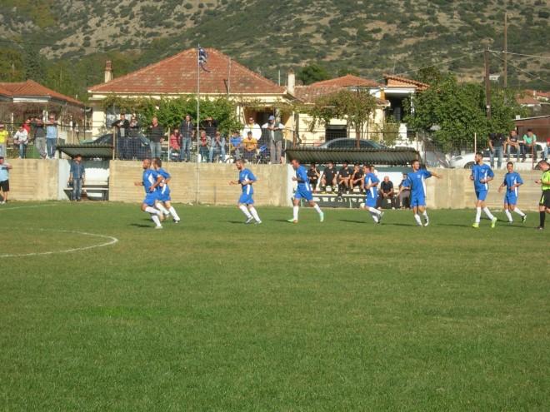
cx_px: 275
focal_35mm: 113
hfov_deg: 17.4
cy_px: 206
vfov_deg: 13.1
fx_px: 1795
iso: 50
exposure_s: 1/188
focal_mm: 23.4
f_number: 8.2
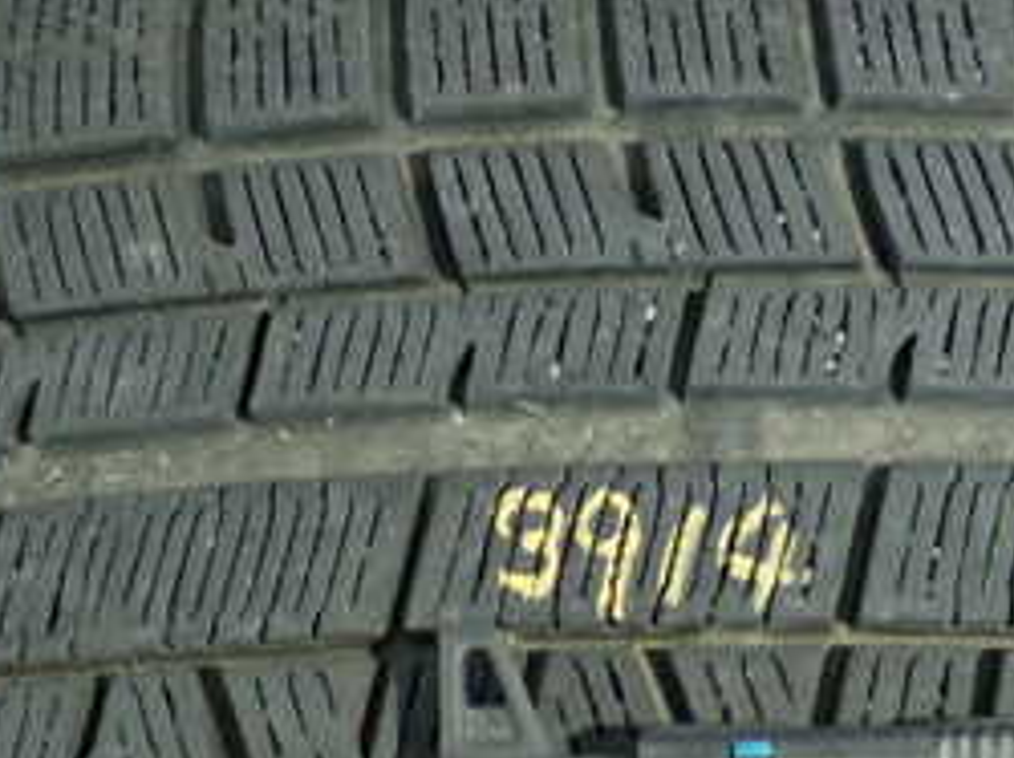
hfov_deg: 17.4
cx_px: 706
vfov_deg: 13.0
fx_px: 3307
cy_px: 649
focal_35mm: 113
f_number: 3.1
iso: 800
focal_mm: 8.4
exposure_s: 1/15
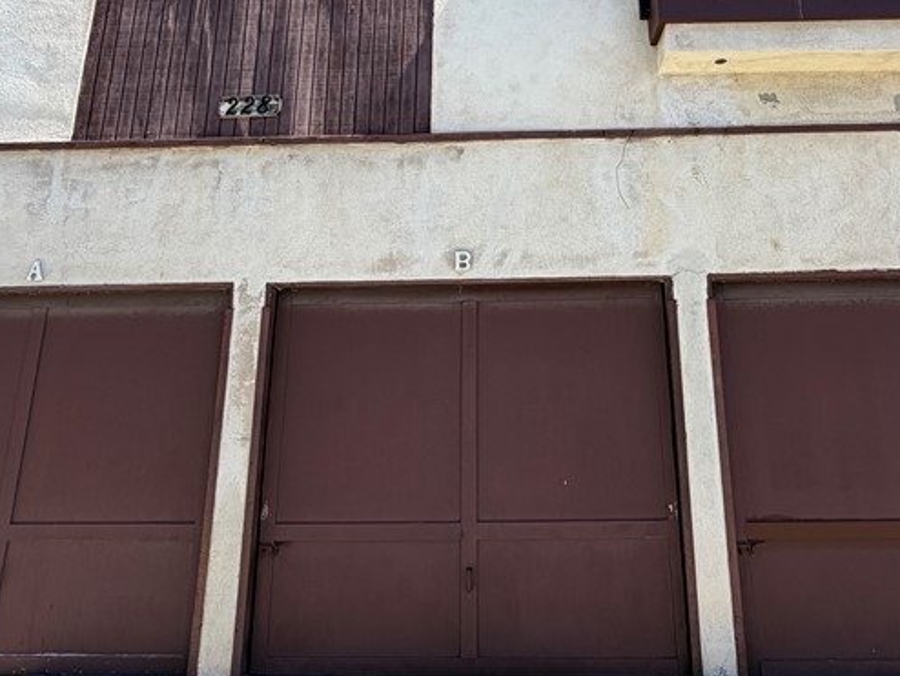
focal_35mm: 29
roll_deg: +1.3
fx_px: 754
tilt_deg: +17.5
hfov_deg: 61.4
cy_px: 168
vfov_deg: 46.5
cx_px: 506
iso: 40
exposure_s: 1/770
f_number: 2.2
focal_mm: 2.22
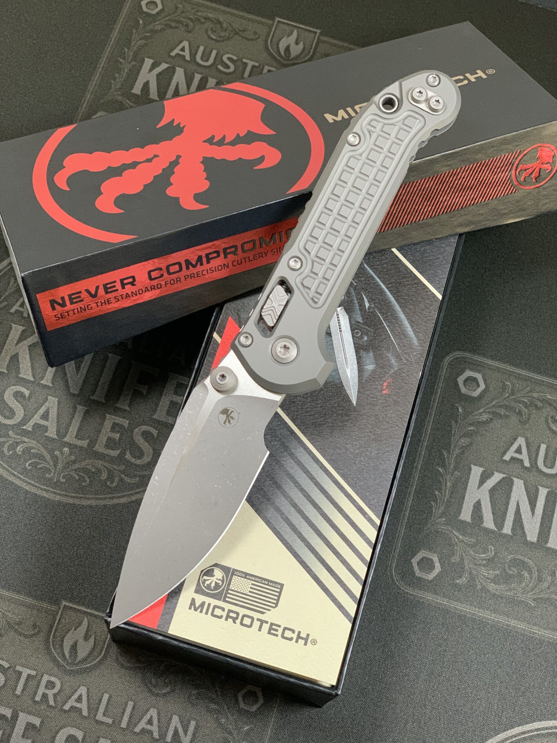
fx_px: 1116
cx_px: 278
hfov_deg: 28.0
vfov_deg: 36.8
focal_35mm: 52
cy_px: 372
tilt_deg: -69.8
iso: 250
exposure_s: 1/50
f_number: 2.4
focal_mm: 6
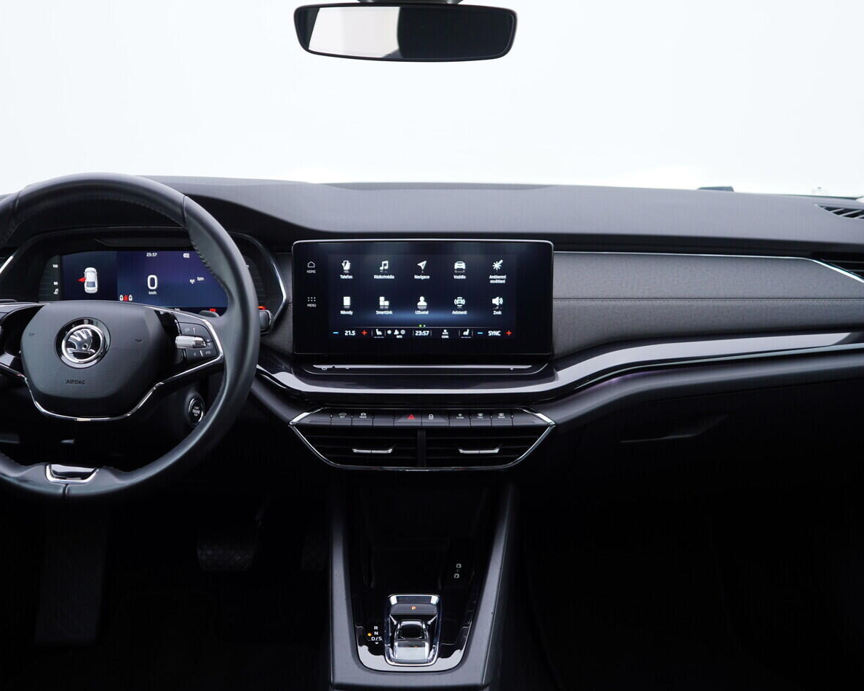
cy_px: 344
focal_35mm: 41
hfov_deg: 44.8
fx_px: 1048
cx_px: 410
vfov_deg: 36.5
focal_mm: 24
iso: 125
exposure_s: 1/40
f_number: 2.8
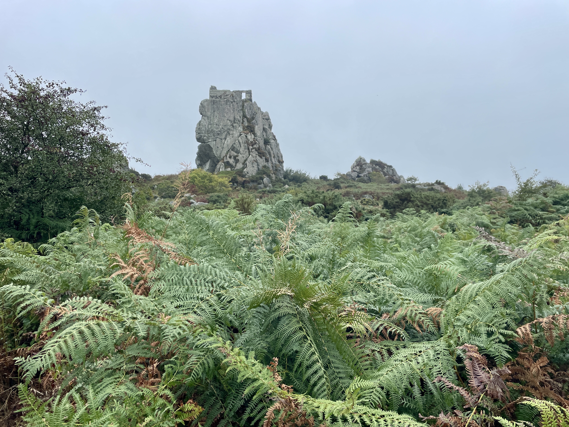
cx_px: 284
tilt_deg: +1.8
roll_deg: -0.5
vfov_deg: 53.1
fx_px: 427
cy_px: 214
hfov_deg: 67.3
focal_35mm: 26
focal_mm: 4.2
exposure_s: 1/796
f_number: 1.6
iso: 32
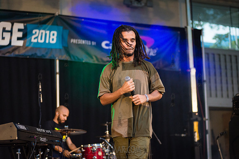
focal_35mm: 92
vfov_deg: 14.9
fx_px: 611
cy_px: 80
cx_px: 120
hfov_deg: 22.1
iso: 2500
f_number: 2.8
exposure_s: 1/1000
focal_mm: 92
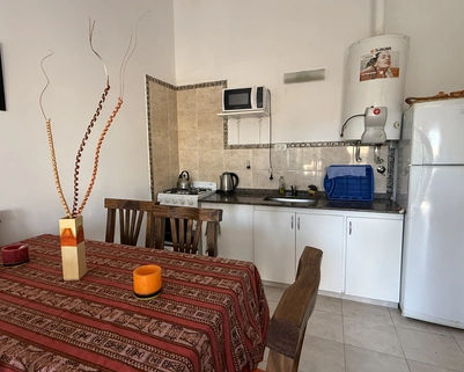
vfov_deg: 84.0
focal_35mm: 15
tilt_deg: -4.7
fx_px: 206
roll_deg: +1.6
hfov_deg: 96.7
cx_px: 218
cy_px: 182
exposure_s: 1/75
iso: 400
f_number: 2.2
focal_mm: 2.22
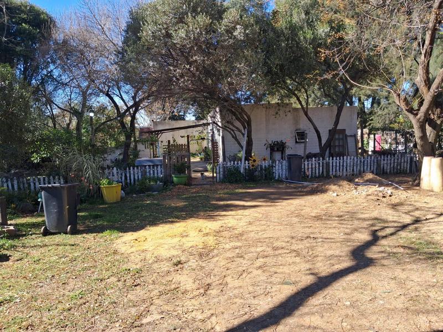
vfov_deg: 51.4
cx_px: 222
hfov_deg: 65.3
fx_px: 346
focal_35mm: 27
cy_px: 166
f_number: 1.8
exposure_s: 1/225
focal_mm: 4
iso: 25
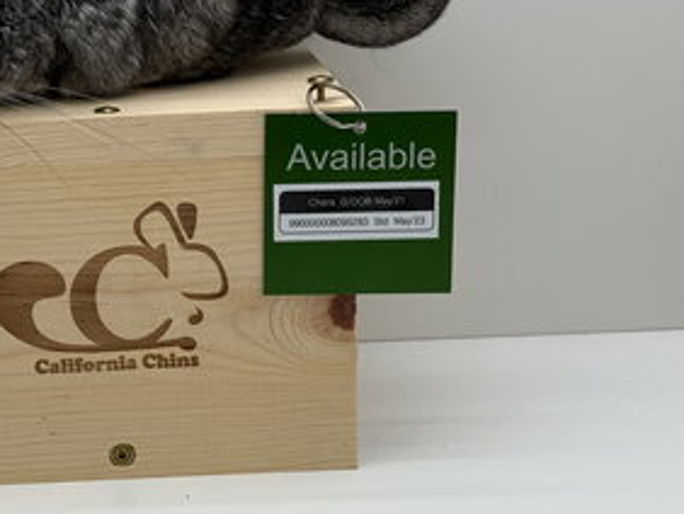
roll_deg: +2.2
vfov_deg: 17.3
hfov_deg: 22.5
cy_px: 115
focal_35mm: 85
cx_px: 80
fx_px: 1681
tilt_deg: -12.1
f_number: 1.78
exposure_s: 1/778
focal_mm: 6.76
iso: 80
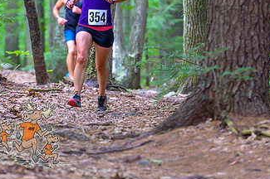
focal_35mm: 357
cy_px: 24
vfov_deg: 3.8
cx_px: 110
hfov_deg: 5.8
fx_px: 2675
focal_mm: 200
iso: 8000
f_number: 4
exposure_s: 1/200
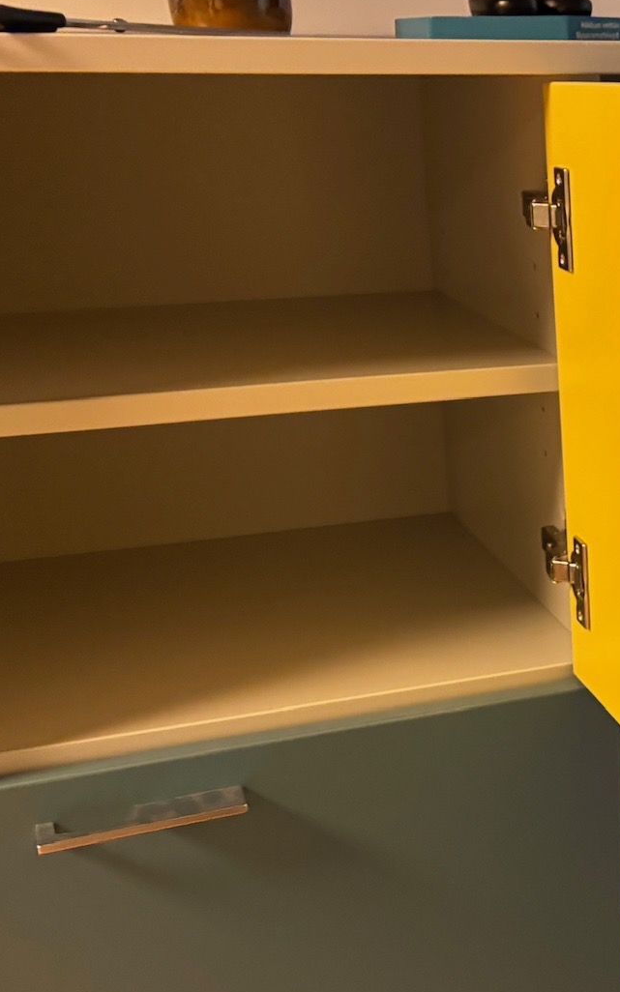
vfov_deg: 36.7
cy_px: 612
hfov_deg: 21.6
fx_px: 1487
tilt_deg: -18.0
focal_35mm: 55
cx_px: 772
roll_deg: -0.3
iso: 400
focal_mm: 5.96
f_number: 1.6
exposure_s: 1/33
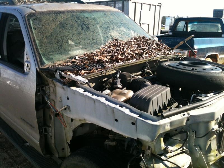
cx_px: 112
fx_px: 226
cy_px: 84
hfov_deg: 52.6
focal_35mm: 35
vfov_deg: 40.7
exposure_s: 1/615
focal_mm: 3.85
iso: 64
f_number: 2.8
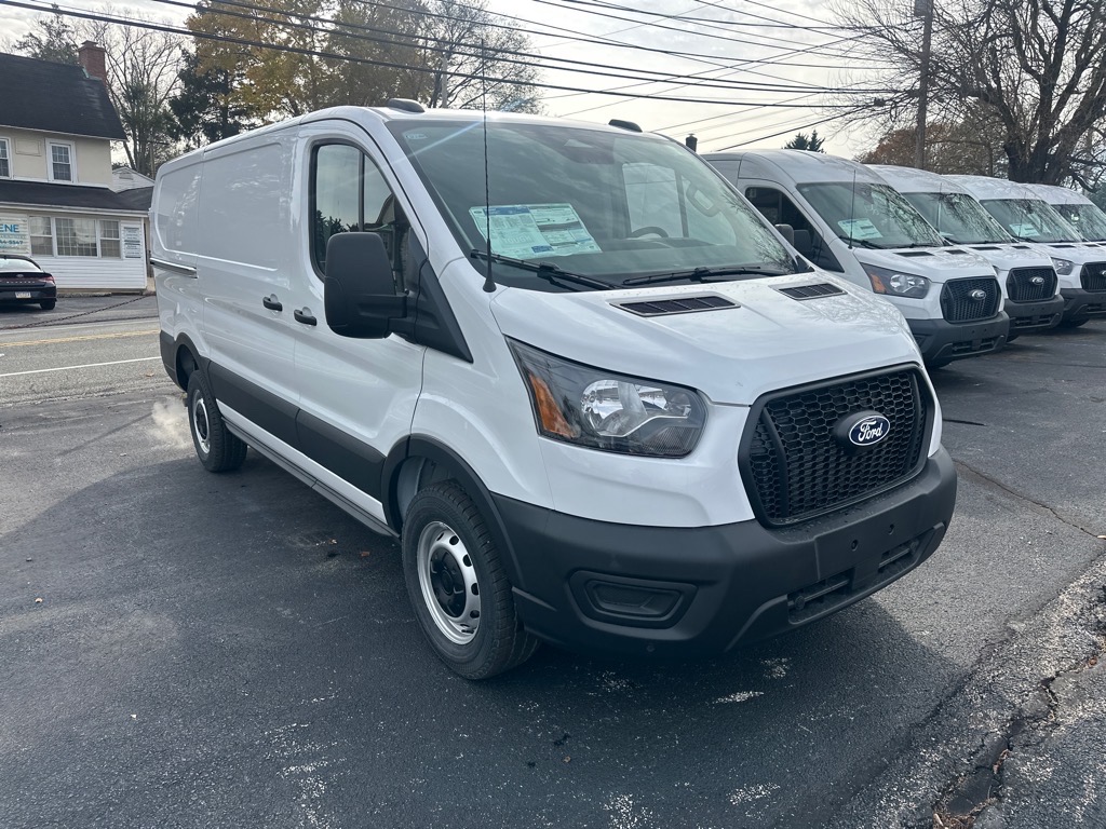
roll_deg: -2.0
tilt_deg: -11.6
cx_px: 553
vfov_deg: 56.8
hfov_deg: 71.6
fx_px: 767
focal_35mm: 24
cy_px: 414
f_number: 1.78
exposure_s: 1/2809
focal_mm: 6.86
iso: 80
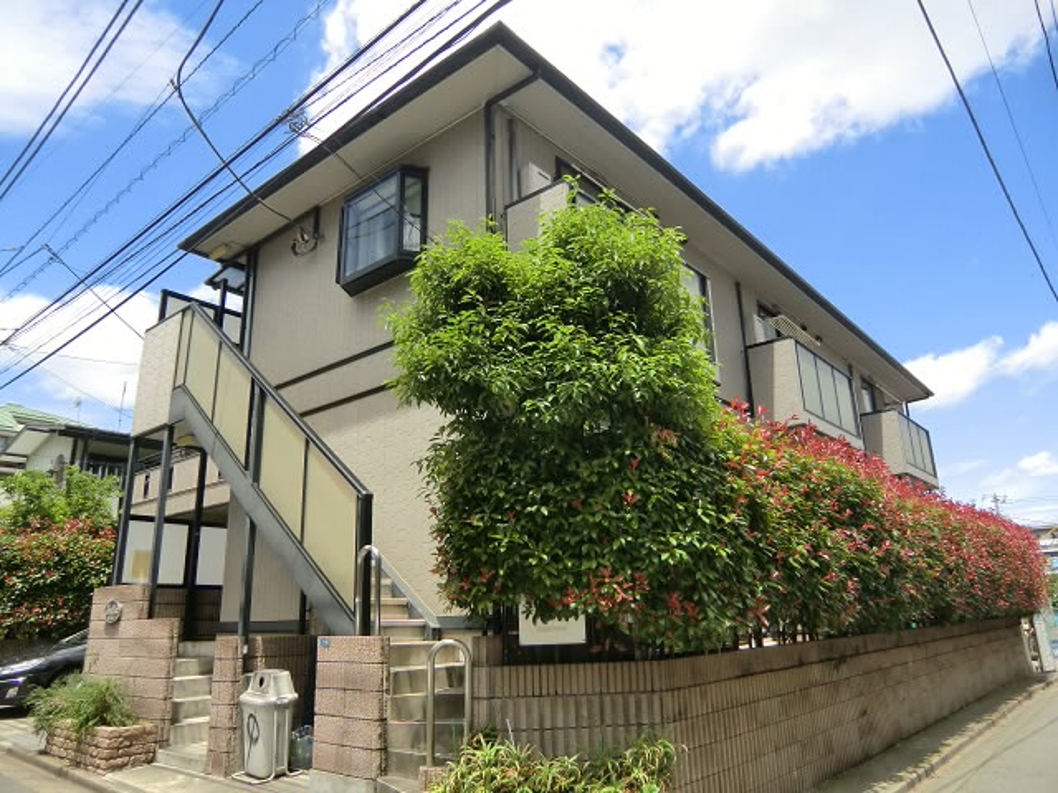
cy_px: 396
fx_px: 734
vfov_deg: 56.8
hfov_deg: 71.6
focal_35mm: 24
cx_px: 529
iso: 64
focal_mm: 4.3
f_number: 3.2
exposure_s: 1/500
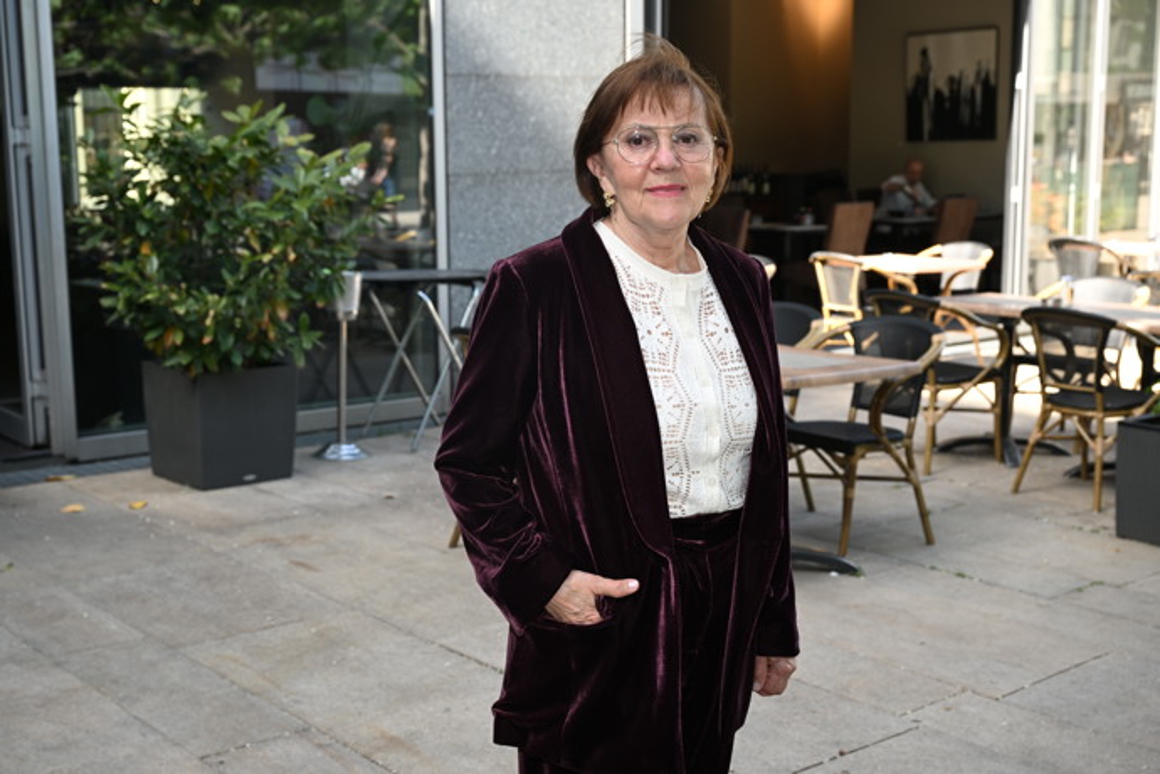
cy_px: 387
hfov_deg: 42.7
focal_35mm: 46
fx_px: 1482
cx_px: 580
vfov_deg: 29.2
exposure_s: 1/125
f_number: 5.6
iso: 250
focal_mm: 46
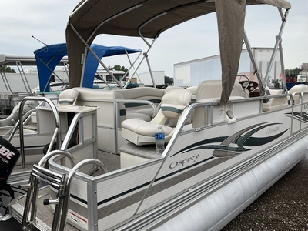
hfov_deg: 61.7
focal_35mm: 29
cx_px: 154
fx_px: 258
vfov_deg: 48.2
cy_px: 116
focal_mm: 3
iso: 25
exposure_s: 1/1098
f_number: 1.8
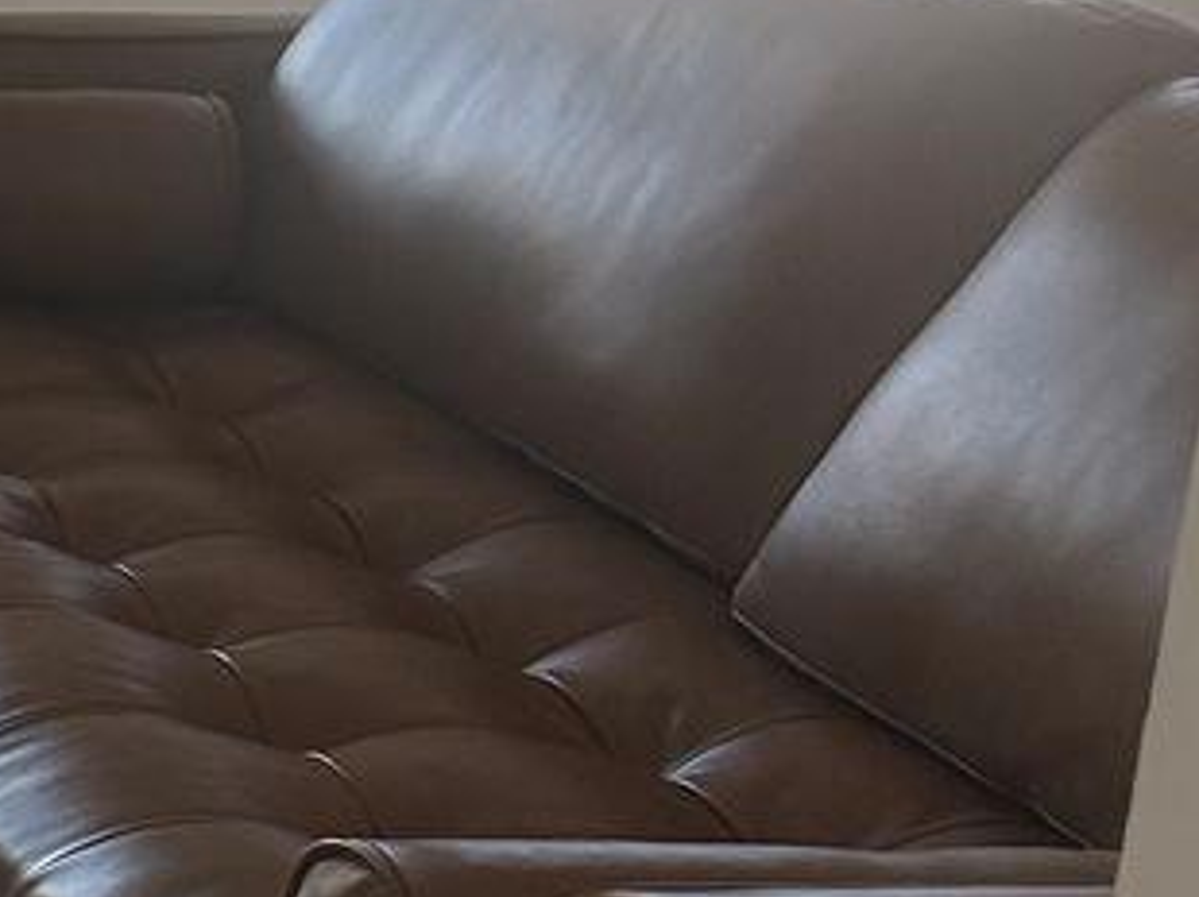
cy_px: 327
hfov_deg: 12.4
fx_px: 4361
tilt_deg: -14.9
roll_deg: +0.0
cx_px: -1652
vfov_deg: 11.7
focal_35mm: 126
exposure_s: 1/121
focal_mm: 5.7
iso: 50
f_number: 1.5
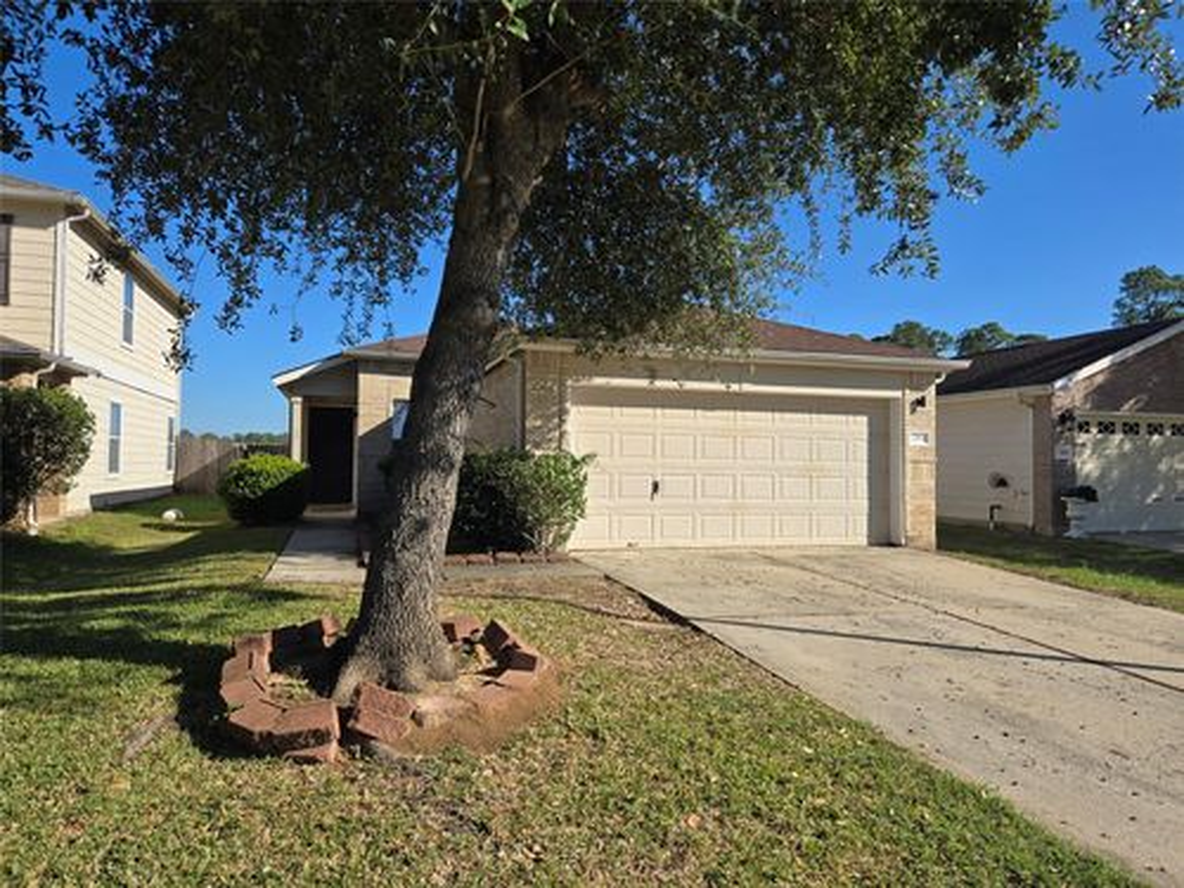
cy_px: 444
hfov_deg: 73.9
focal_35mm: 23
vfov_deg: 58.9
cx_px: 592
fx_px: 787
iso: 25
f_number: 1.8
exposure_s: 1/1780
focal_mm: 5.4
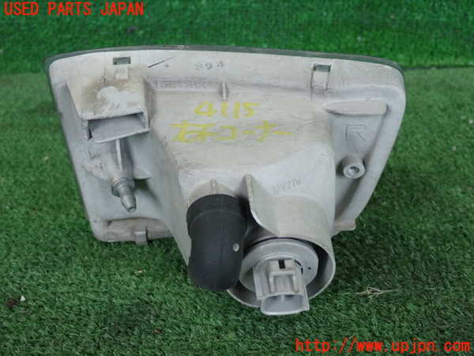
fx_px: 849
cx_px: 237
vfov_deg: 23.7
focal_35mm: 62
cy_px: 178
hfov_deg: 31.2
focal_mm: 11.09
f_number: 3.6
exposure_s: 1/125
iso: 800
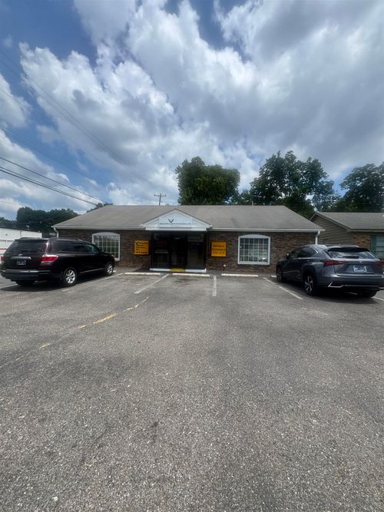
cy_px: 256
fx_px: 207
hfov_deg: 85.7
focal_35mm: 14
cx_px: 192
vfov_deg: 102.1
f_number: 2.2
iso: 50
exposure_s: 1/2770
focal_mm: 2.22
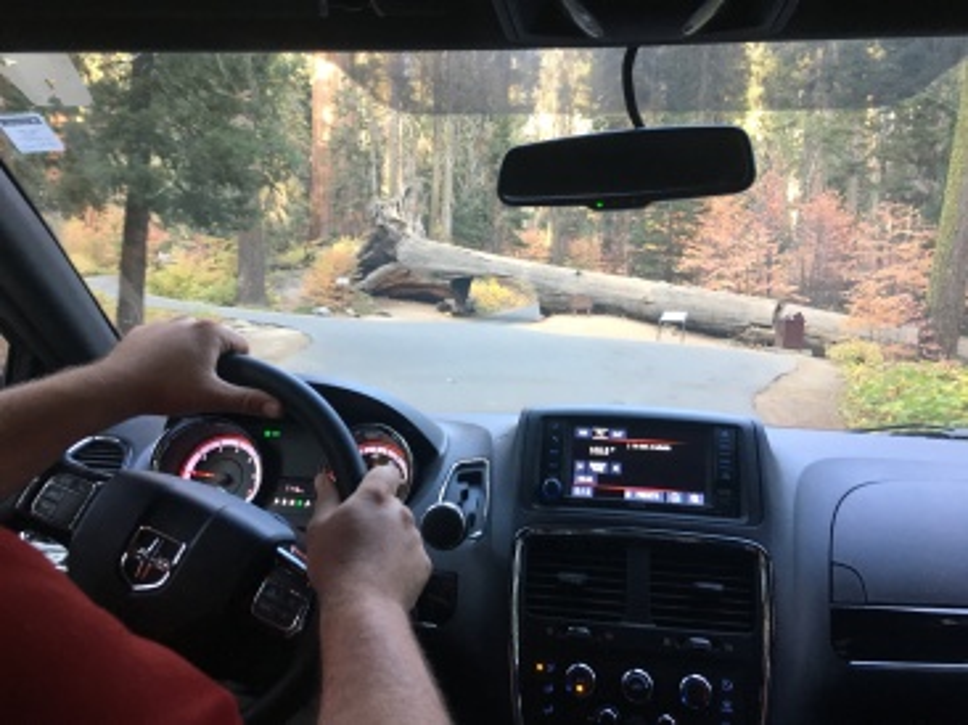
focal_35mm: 29
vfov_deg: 48.2
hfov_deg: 61.7
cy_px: 362
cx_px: 484
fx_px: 810
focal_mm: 4.15
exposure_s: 1/30
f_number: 2.2
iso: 100
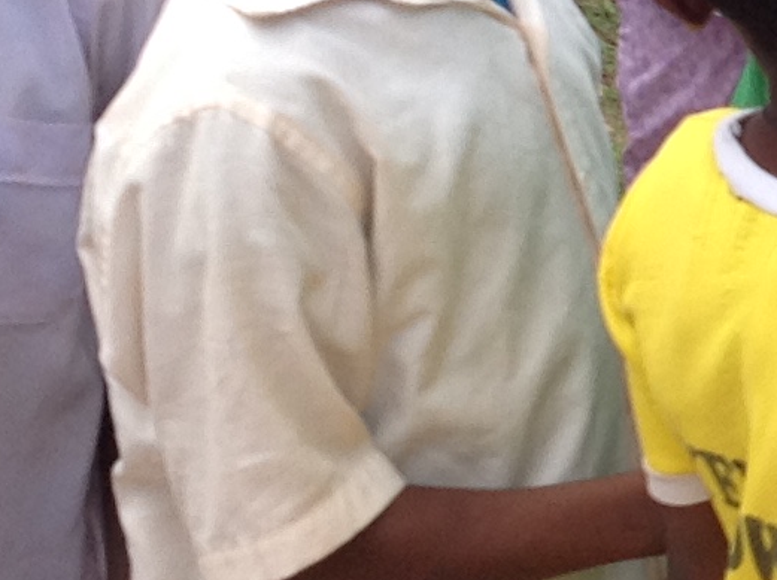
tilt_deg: -8.9
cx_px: 1153
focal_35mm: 174
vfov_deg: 8.5
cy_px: 30
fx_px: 3899
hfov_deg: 11.0
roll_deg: -0.6
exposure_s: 1/630
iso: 50
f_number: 2.4
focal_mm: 4.28
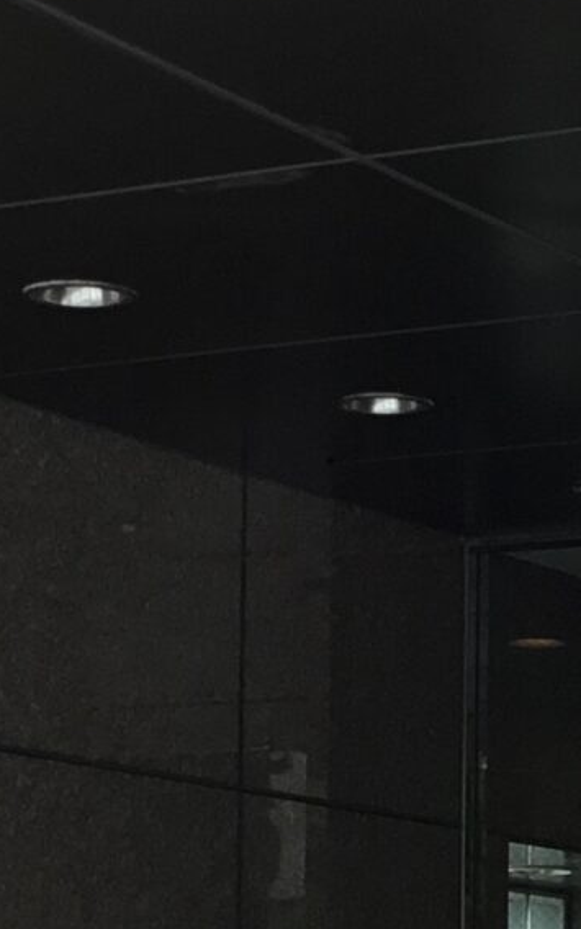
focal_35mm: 148
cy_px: 813
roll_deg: -1.2
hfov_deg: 8.9
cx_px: 358
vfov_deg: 14.0
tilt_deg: +5.4
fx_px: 3750
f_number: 2.4
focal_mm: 3.3
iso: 32
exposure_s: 1/120
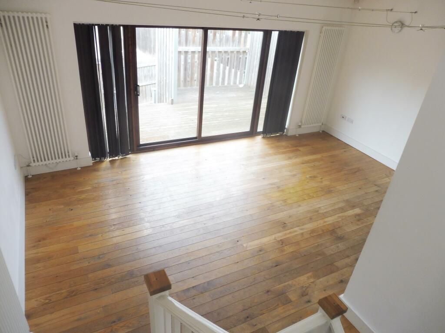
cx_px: 222
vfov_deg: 56.8
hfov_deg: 71.6
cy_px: 166
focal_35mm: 24
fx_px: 309
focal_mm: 4.3
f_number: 3.3
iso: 125
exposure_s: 1/60
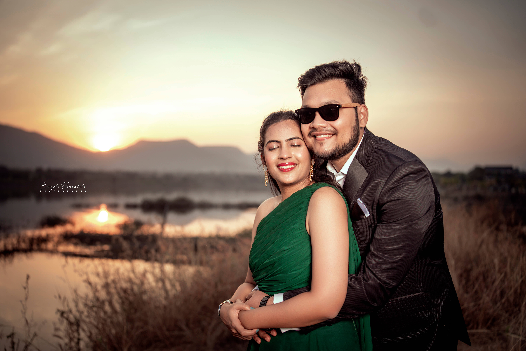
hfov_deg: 54.4
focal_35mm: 35
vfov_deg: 37.9
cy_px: 176
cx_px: 263
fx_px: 511
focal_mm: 35
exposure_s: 1/400
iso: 80
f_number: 2
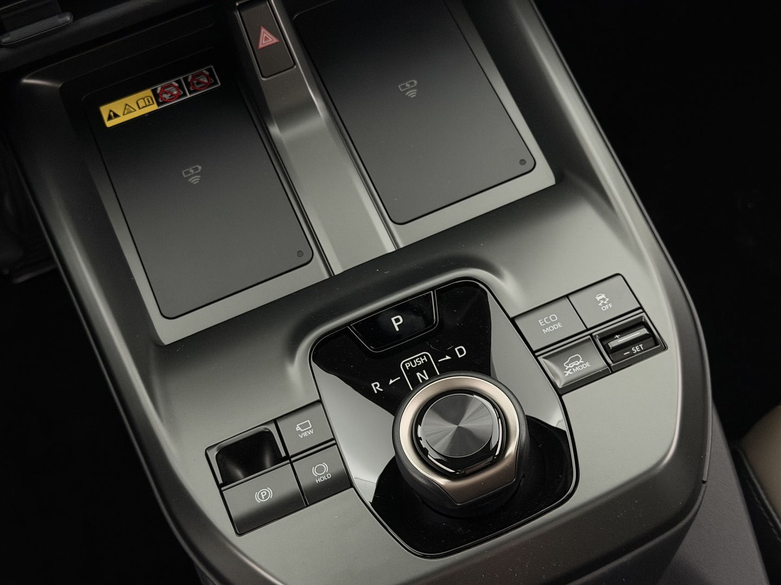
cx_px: 390
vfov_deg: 30.3
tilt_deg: -54.2
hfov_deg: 39.7
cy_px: 292
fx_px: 1083
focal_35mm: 48
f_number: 1.78
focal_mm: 6.76
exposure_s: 1/30
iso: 500
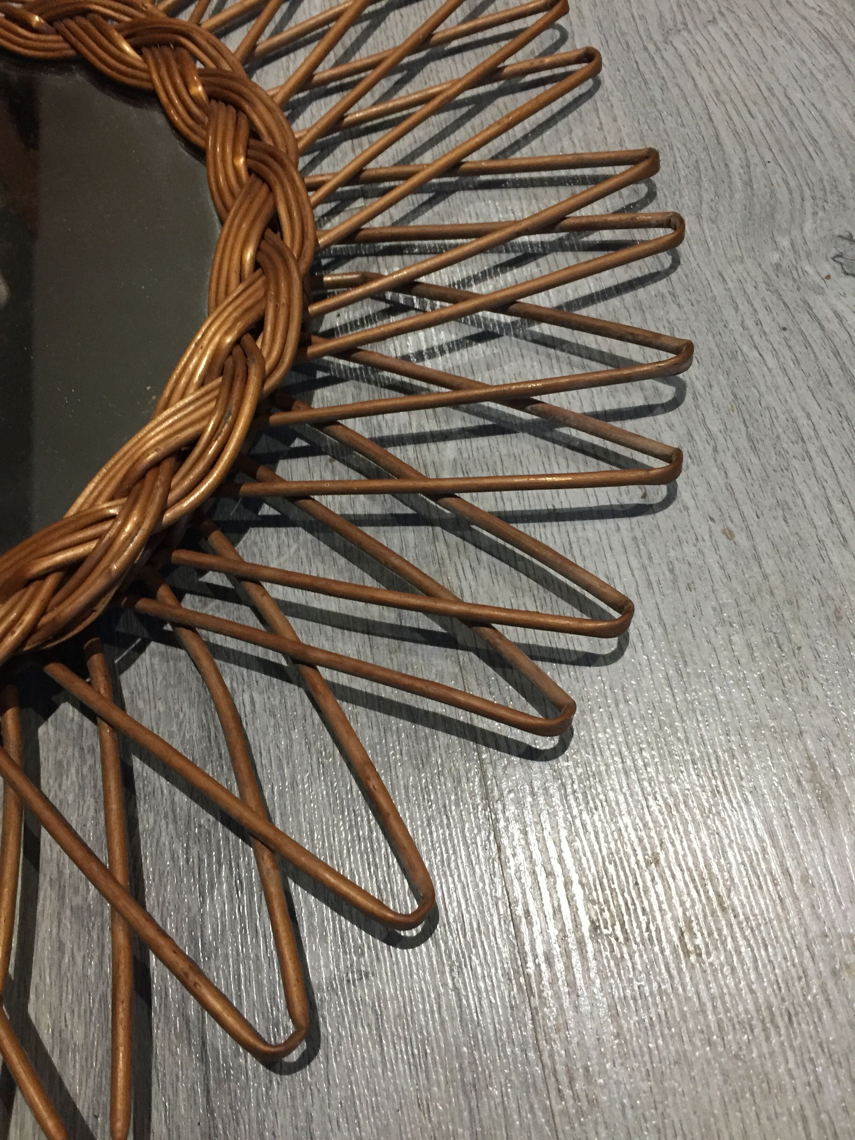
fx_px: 955
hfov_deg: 48.2
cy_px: 570
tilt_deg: -61.0
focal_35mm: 29
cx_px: 428
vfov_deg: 61.7
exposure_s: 1/33
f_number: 2.2
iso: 200
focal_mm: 4.15
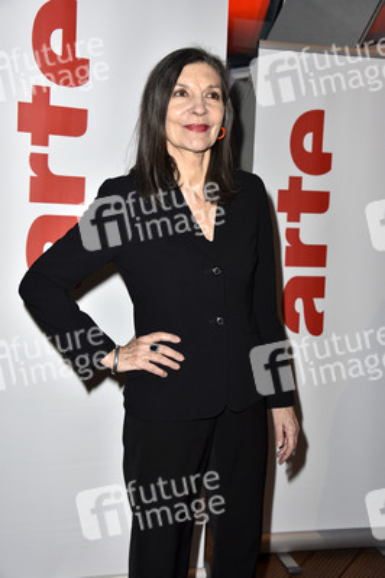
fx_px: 771
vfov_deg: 41.1
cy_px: 289
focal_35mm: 48
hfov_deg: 28.0
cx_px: 192
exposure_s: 1/160
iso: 800
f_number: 5.6
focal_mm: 48
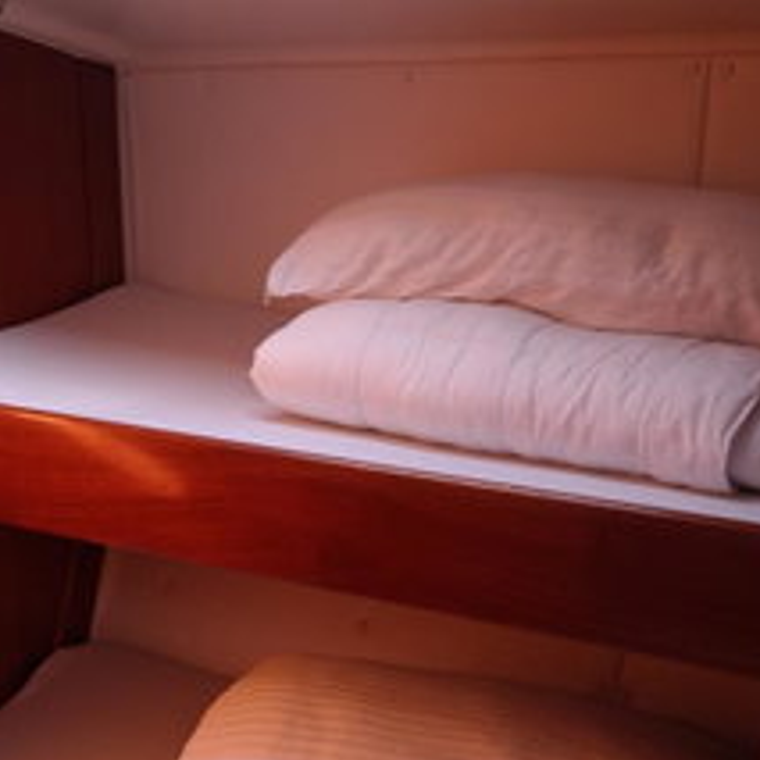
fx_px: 1292
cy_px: 542
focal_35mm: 52
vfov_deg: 32.3
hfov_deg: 32.8
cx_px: 360
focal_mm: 19
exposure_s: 1/40
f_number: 3.5
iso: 800
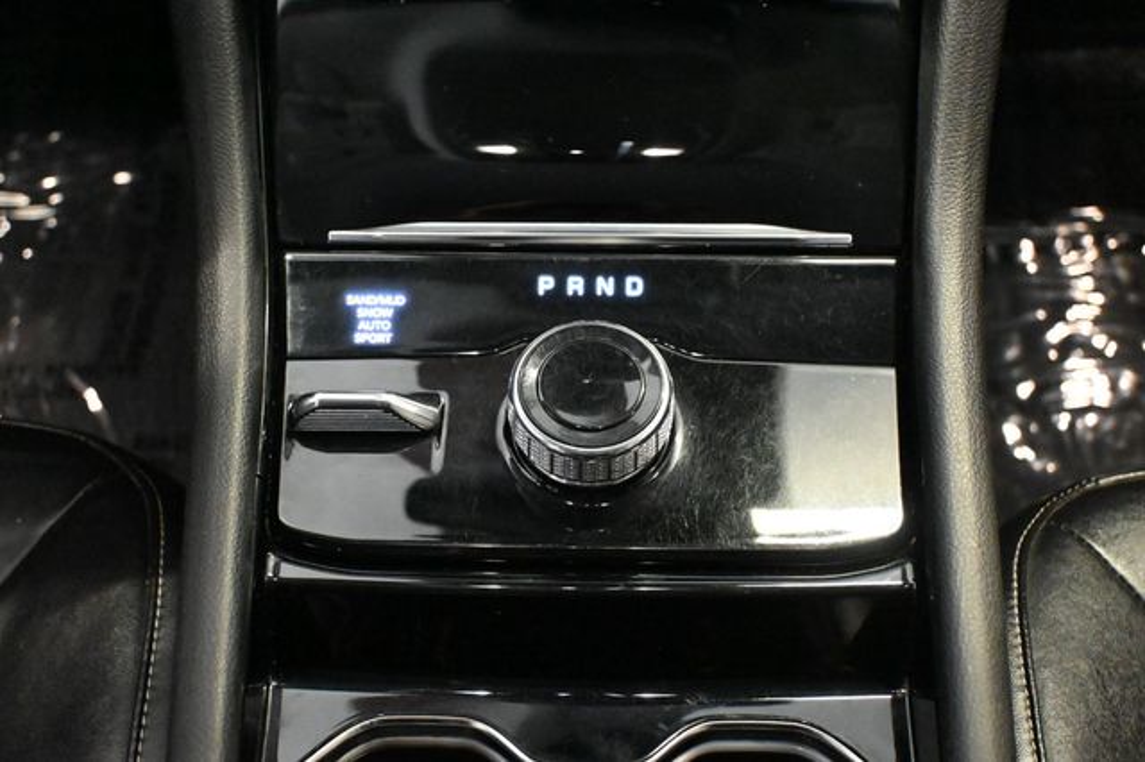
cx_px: 572
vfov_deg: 25.7
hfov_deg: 37.9
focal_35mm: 52
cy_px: 381
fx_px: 1669
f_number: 5.3
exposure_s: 1/60
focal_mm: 35
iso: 12800
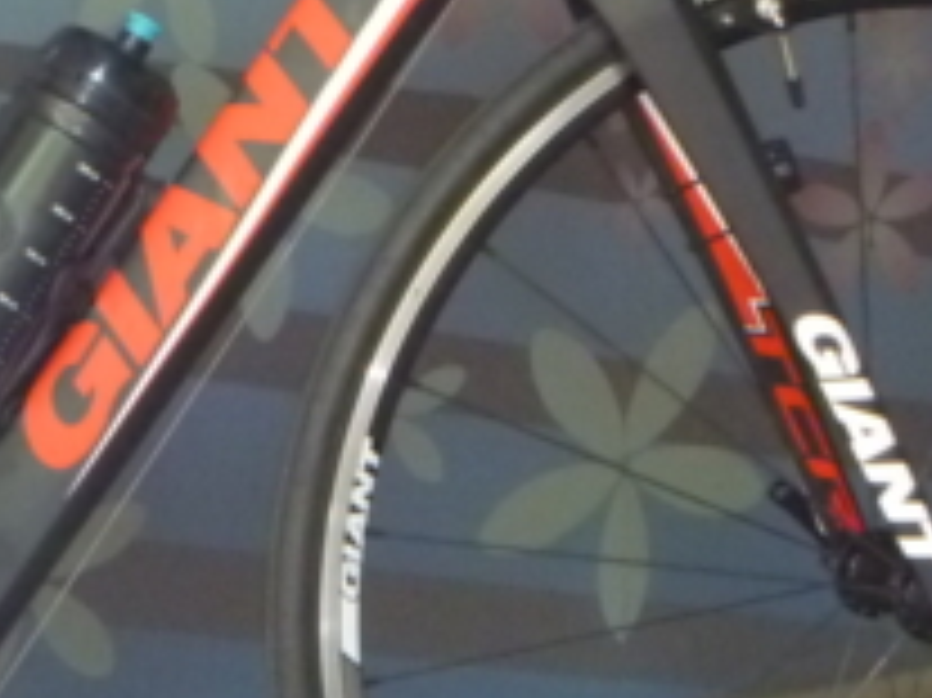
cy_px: 351
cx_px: -180
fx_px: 4090
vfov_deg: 9.8
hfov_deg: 12.7
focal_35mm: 152
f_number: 3.6
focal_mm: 7.2
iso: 400
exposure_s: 1/60
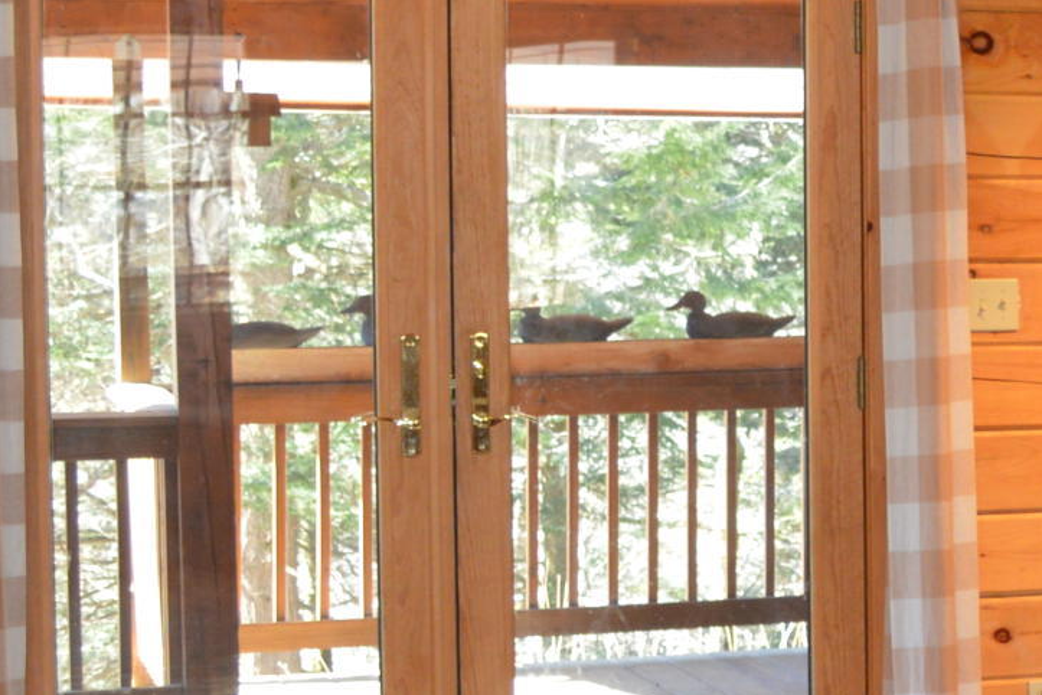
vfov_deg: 12.2
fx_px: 3242
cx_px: 1629
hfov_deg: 16.4
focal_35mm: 112
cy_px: 386
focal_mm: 18
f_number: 4
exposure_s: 1/60
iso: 400
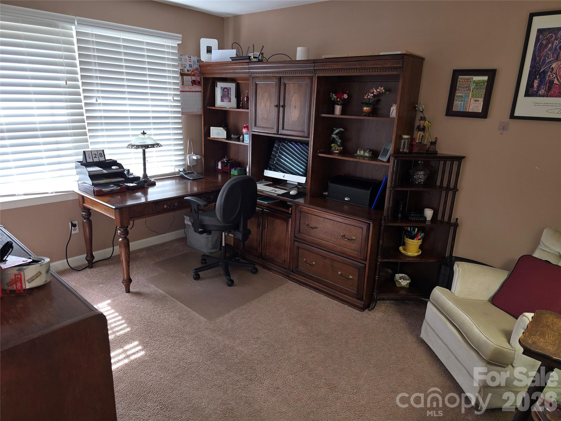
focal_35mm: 23
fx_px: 373
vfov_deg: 58.9
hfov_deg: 73.9
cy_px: 210
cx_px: 280
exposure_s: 1/40
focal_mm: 6.3
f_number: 1.7
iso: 100
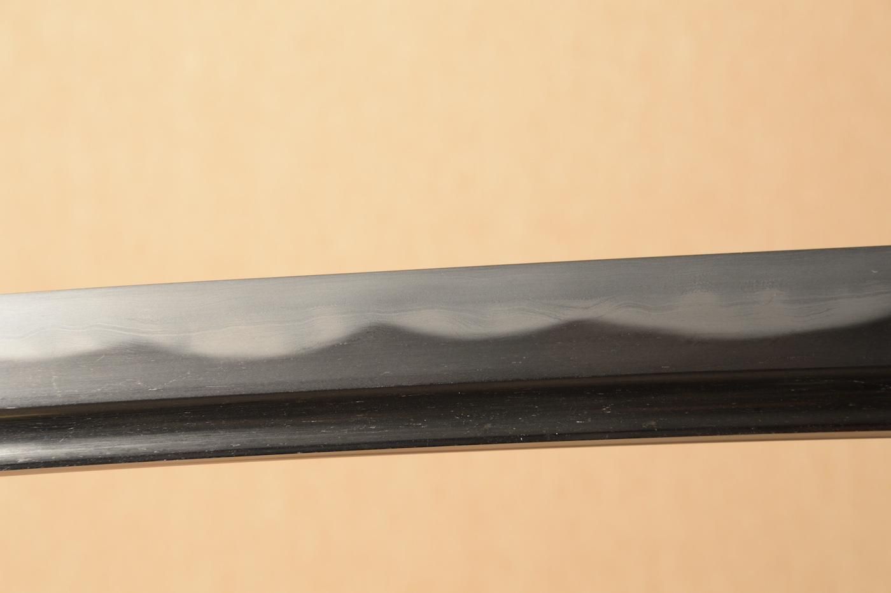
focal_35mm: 142
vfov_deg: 9.6
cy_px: 296
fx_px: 3524
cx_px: 446
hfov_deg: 14.4
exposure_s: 1/2
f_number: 11
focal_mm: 95
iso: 400
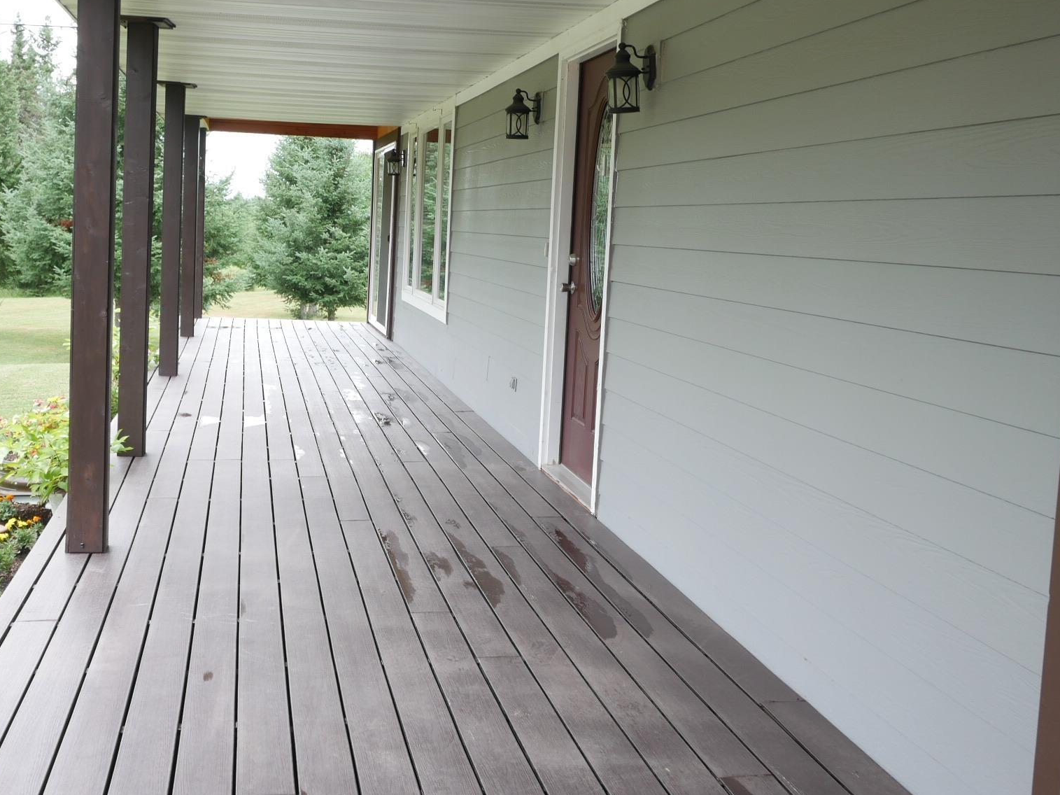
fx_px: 1194
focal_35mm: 39
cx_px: 416
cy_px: 330
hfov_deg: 47.5
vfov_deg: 36.7
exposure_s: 1/125
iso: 200
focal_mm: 13
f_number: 4.5
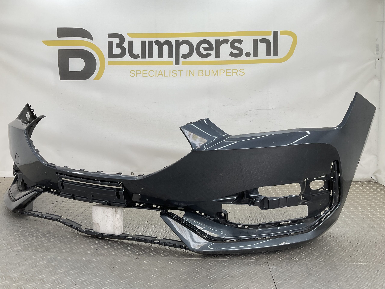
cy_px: 144
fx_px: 323
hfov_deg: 61.7
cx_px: 192
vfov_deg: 48.2
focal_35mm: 29
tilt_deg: -7.9
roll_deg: -1.9
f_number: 1.8
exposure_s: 1/132
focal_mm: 3
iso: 16
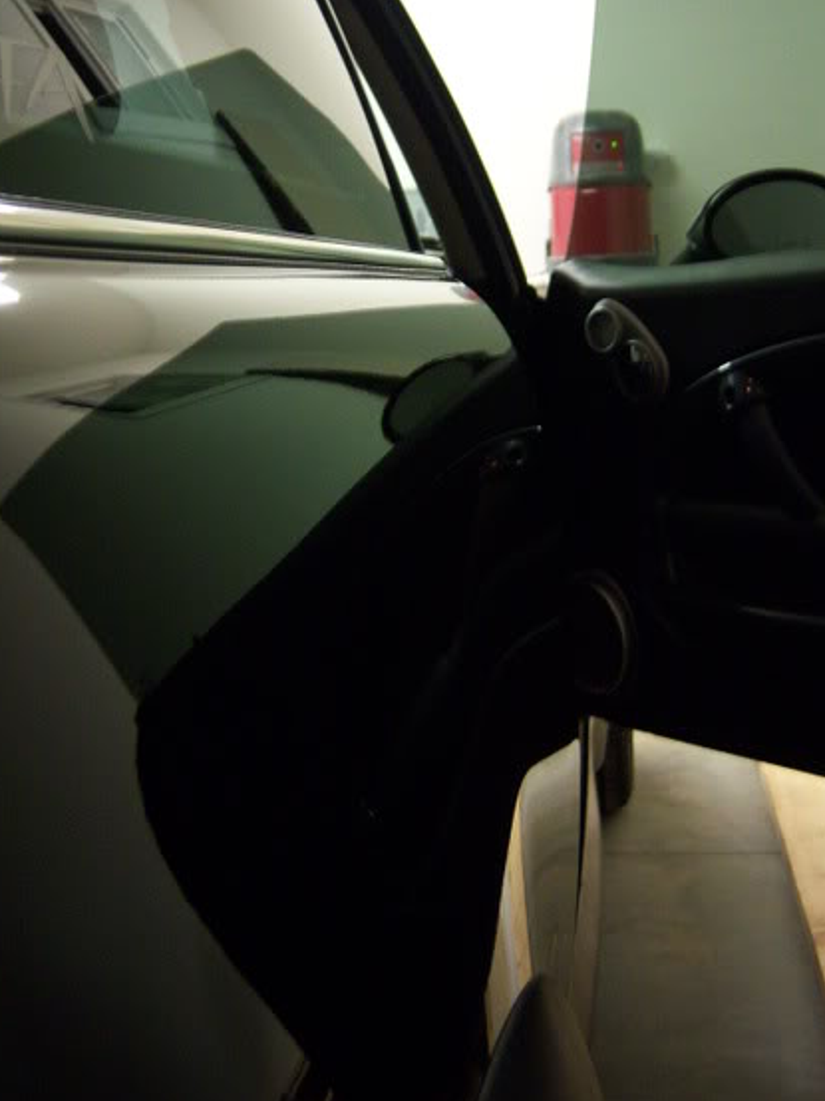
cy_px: 425
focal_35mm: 52
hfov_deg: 28.0
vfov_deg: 36.7
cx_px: 423
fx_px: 1654
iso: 160
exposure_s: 1/10
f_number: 2.8
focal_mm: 7.5
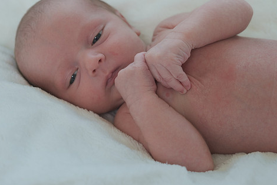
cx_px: 140
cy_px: 72
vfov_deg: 21.5
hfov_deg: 31.9
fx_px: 485
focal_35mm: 63
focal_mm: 34.2
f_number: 4
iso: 800
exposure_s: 1/170
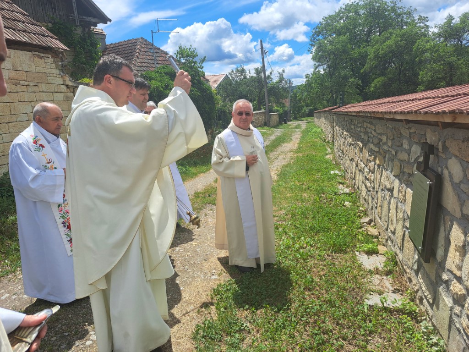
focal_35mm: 24
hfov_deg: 71.6
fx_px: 325
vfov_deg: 56.8
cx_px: 234
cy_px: 176
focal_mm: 5.23
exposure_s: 1/2000
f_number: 1.8
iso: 50
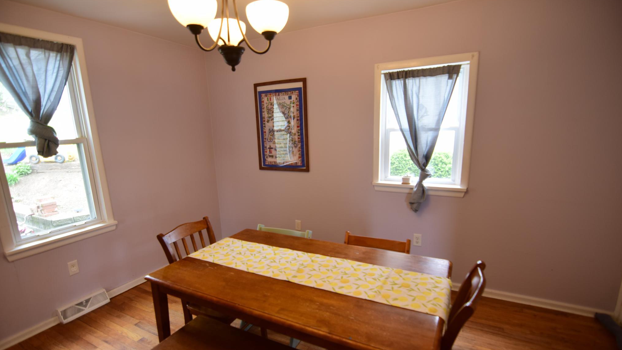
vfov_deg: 62.1
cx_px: 309
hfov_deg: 94.2
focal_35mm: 18
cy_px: 197
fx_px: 289
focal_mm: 11
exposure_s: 1/30
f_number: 2.8
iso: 250
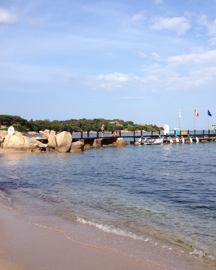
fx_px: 367
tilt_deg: -3.8
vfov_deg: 40.3
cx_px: 134
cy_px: 134
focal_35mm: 46
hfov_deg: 32.6
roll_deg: +1.1
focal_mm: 4.28
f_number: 2.4
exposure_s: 1/1783
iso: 50
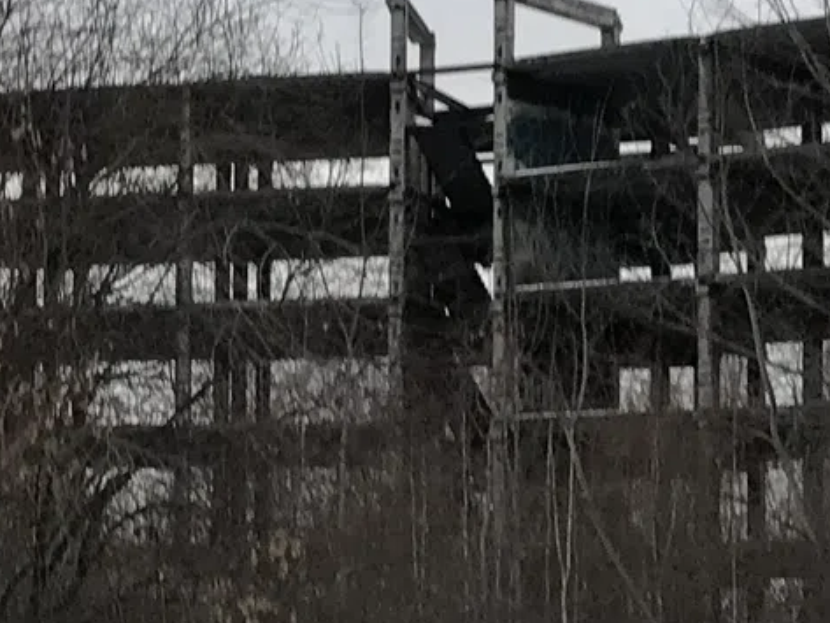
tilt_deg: +3.8
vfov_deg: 10.4
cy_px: 479
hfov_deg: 12.5
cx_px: -755
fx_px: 3406
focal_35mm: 142
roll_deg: +2.1
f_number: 1.8
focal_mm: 3.99
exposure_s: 1/100
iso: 32
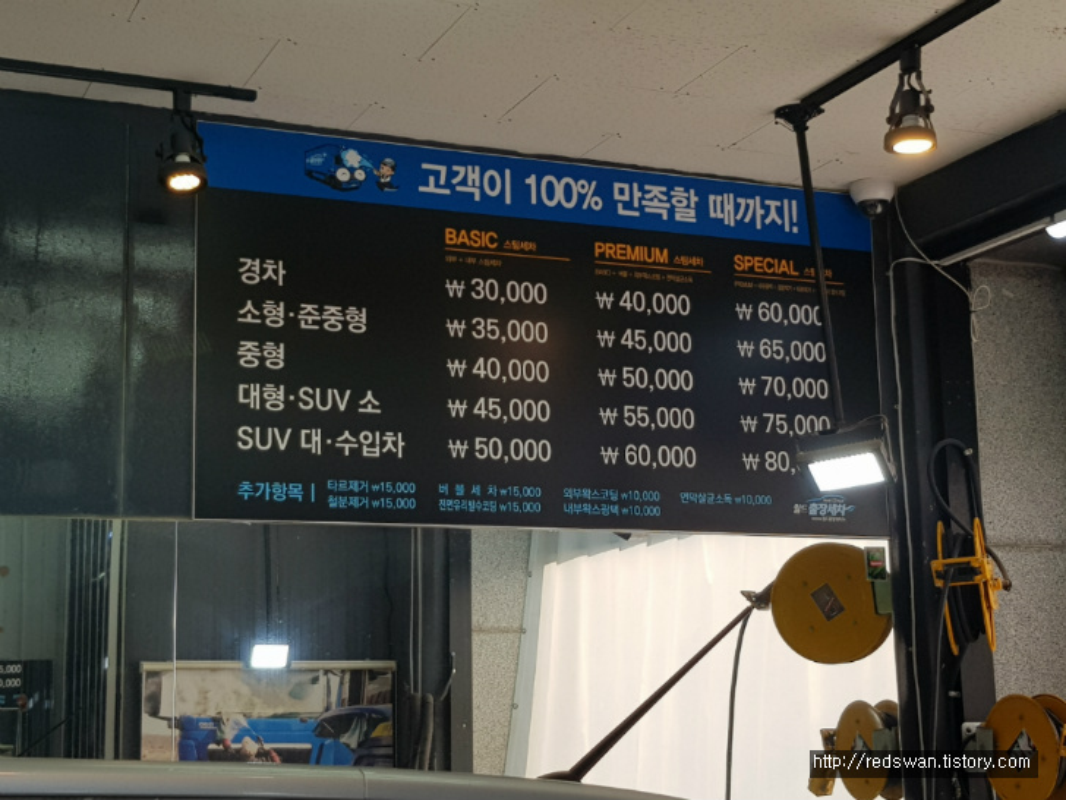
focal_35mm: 26
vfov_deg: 53.1
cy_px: 400
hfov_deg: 67.3
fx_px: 801
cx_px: 533
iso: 40
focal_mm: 4.2
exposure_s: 1/413
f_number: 1.7
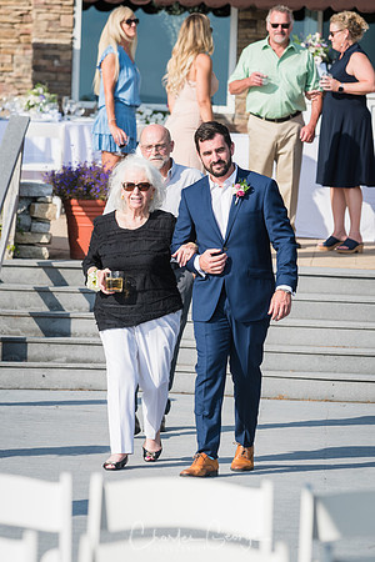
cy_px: 281
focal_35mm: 202
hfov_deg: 6.8
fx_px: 3164
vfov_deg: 10.2
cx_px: 188
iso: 200
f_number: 4
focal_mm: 135
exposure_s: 1/2000
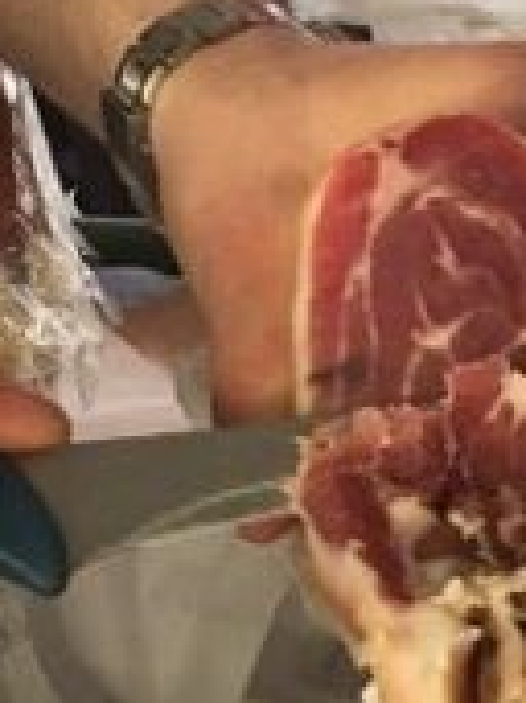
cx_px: 296
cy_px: 82
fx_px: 3530
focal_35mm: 174
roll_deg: +0.2
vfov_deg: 11.3
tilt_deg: -19.3
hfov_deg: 8.5
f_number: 2.2
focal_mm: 4.15
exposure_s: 1/33
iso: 32
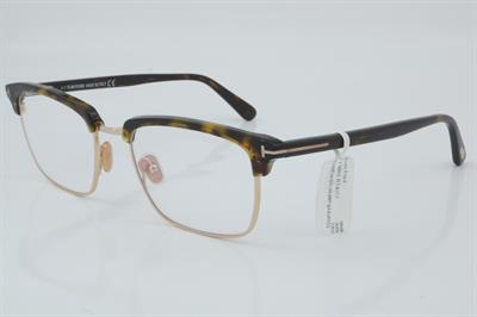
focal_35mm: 75
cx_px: 238
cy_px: 158
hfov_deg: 27.0
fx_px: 993
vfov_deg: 18.2
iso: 100
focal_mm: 50
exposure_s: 1/3
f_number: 32
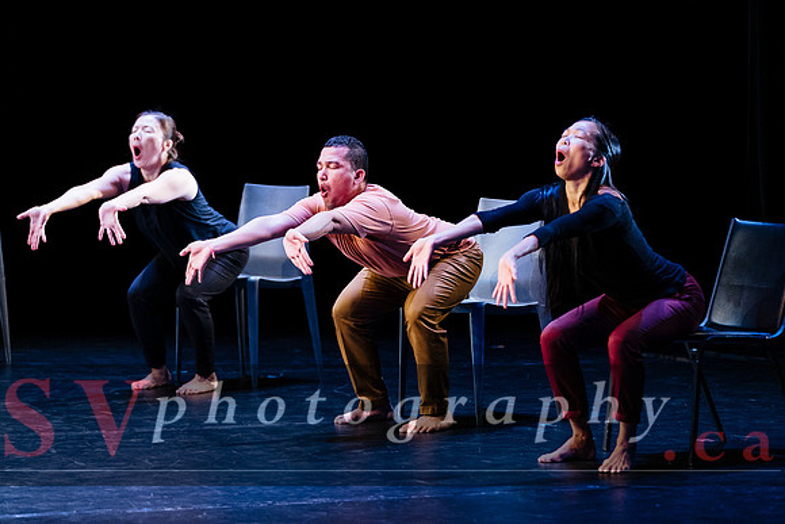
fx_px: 3081
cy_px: 249
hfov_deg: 14.5
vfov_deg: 9.7
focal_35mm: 141
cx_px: 393
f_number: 2.8
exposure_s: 1/200
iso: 1600
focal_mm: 126
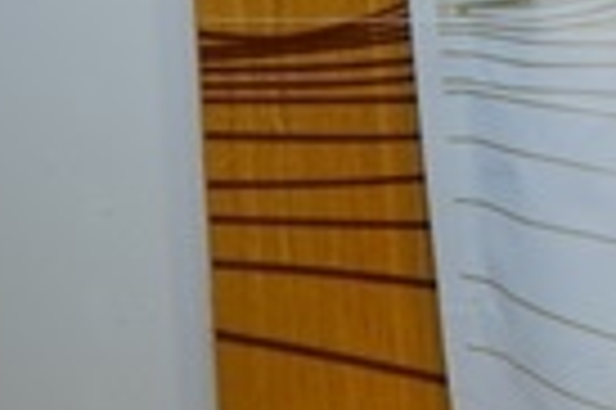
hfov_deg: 8.1
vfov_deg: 6.0
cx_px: 1731
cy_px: -345
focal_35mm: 222
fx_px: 3794
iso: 250
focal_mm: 38
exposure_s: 1/60
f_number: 5.6
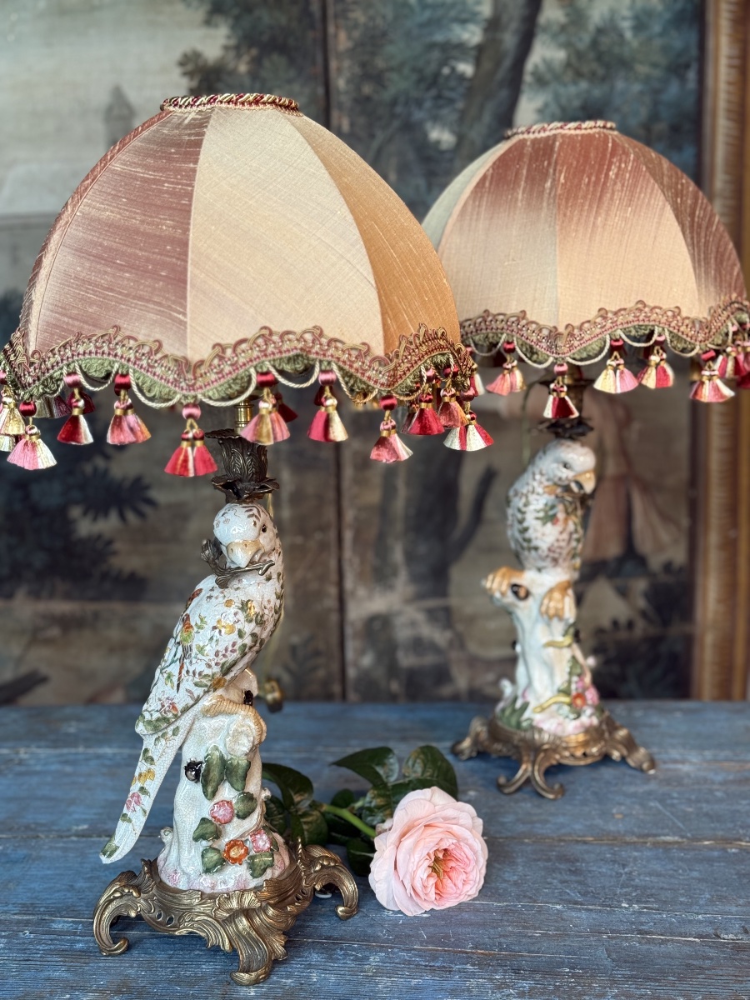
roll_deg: +1.6
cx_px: 375
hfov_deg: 30.3
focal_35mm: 48
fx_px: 1387
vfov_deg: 39.7
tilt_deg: -8.9
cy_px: 500
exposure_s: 1/50
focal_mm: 6.76
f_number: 1.78
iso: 80
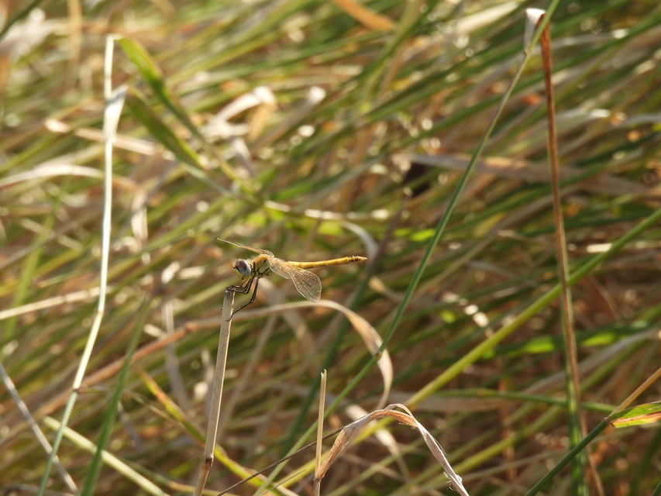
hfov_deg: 2.5
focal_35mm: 800
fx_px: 15278
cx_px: 330
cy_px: 248
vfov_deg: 1.9
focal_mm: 143
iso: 100
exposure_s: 1/250
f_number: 6.3
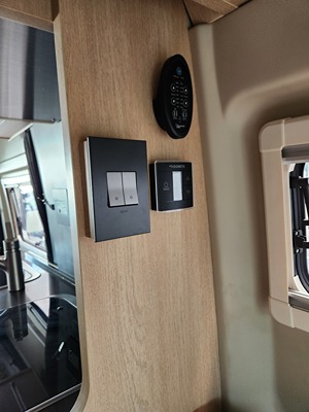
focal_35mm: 23
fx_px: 274
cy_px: 206
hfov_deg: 58.9
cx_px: 154
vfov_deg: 73.9
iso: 500
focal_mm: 5.4
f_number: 1.8
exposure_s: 1/120
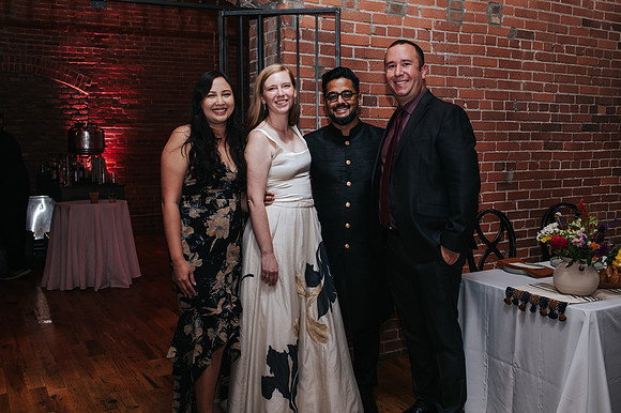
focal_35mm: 37
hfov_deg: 52.4
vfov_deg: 36.3
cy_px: 199
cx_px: 298
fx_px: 630
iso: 800
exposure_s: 1/200
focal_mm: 35
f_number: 4
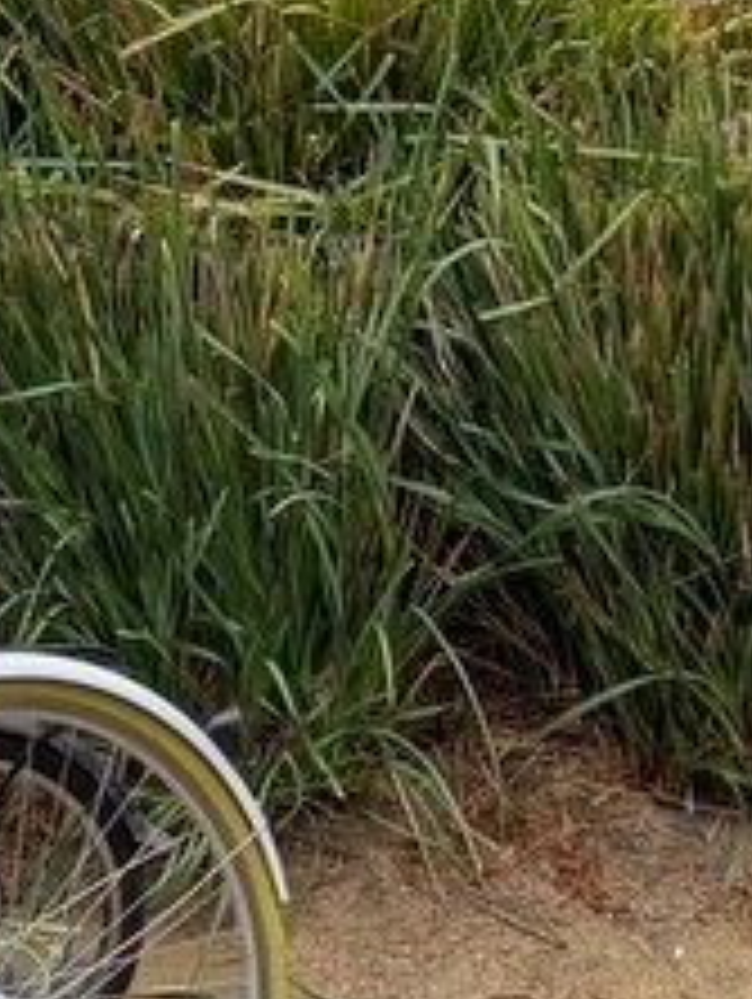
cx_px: -83
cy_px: -198
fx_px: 2602
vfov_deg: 20.4
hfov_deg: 16.0
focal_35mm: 90
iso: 45
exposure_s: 1/534
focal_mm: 5.43
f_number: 1.89
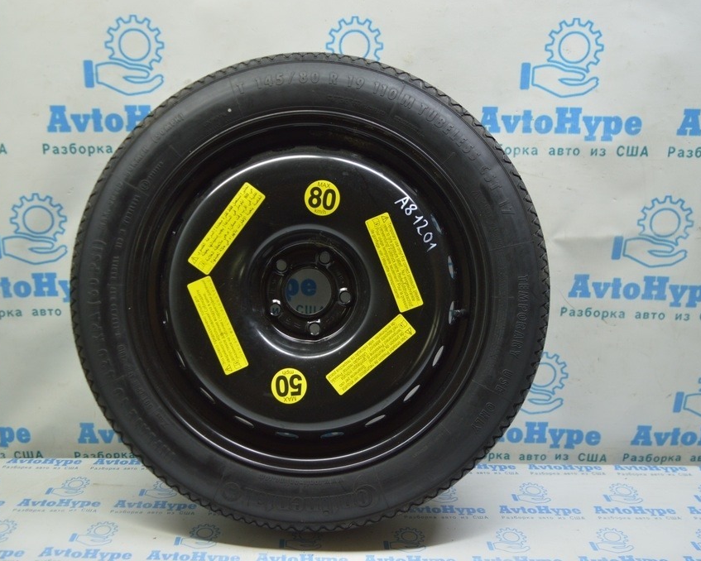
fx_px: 706
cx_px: 305
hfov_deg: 52.7
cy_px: 280
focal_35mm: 34
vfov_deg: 43.4
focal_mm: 20
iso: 400
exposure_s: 1/50
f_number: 3.5
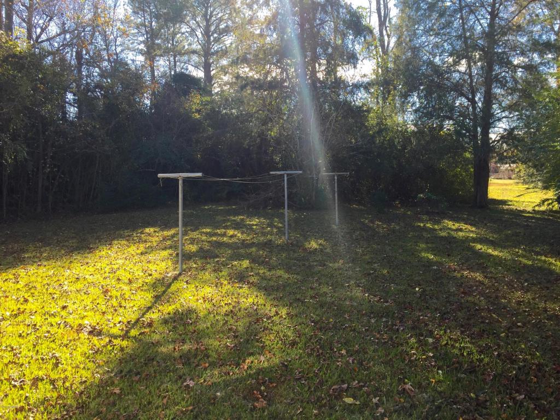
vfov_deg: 48.2
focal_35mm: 29
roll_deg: -0.3
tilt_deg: -1.4
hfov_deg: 61.7
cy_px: 210
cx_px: 280
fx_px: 469
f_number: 2.2
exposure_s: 1/444
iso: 32
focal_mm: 4.15
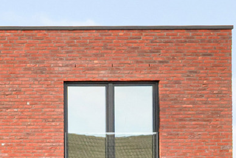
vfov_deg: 8.2
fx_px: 1095
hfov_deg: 11.4
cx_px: -192
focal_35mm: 167
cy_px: 147
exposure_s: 1/250
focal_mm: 30
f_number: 10
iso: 500
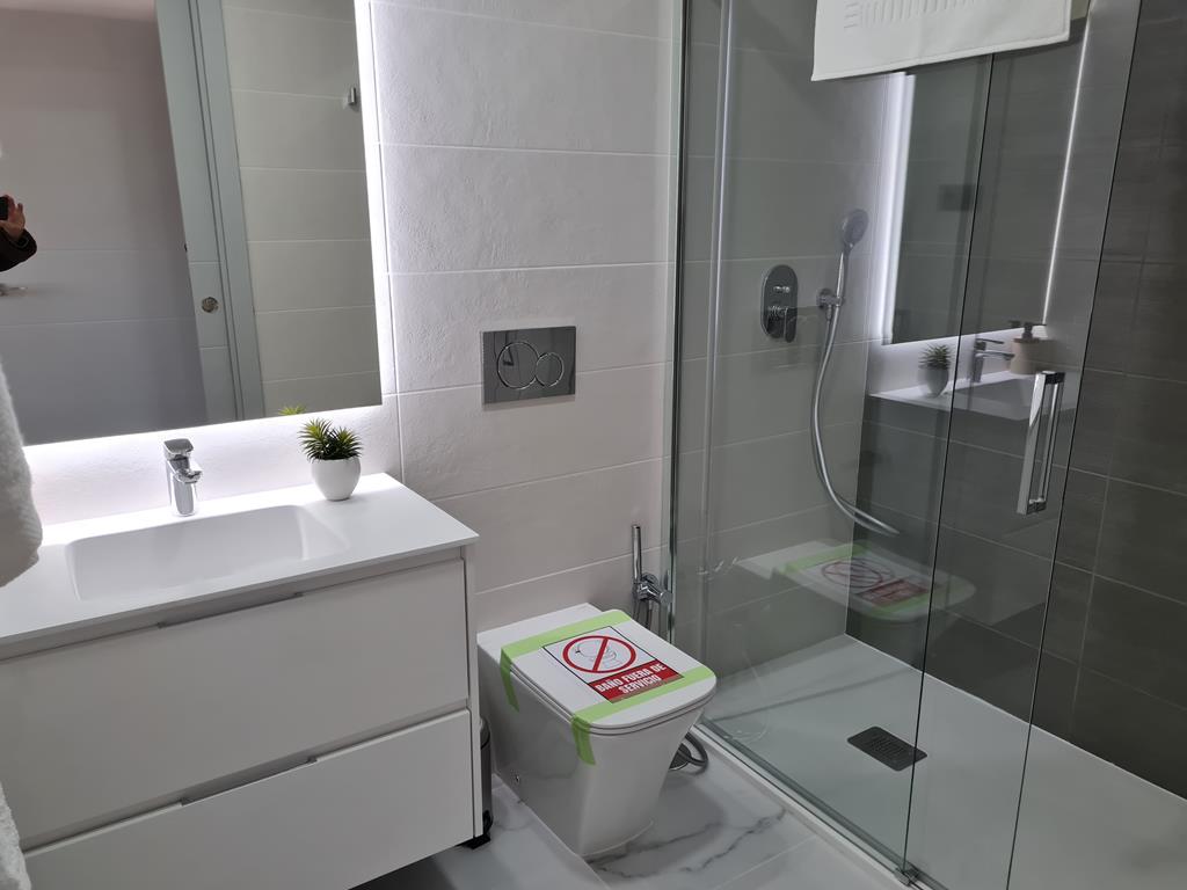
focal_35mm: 26
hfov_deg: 67.3
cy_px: 445
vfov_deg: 53.1
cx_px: 594
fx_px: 892
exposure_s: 1/100
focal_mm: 5.4
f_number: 1.8
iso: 100
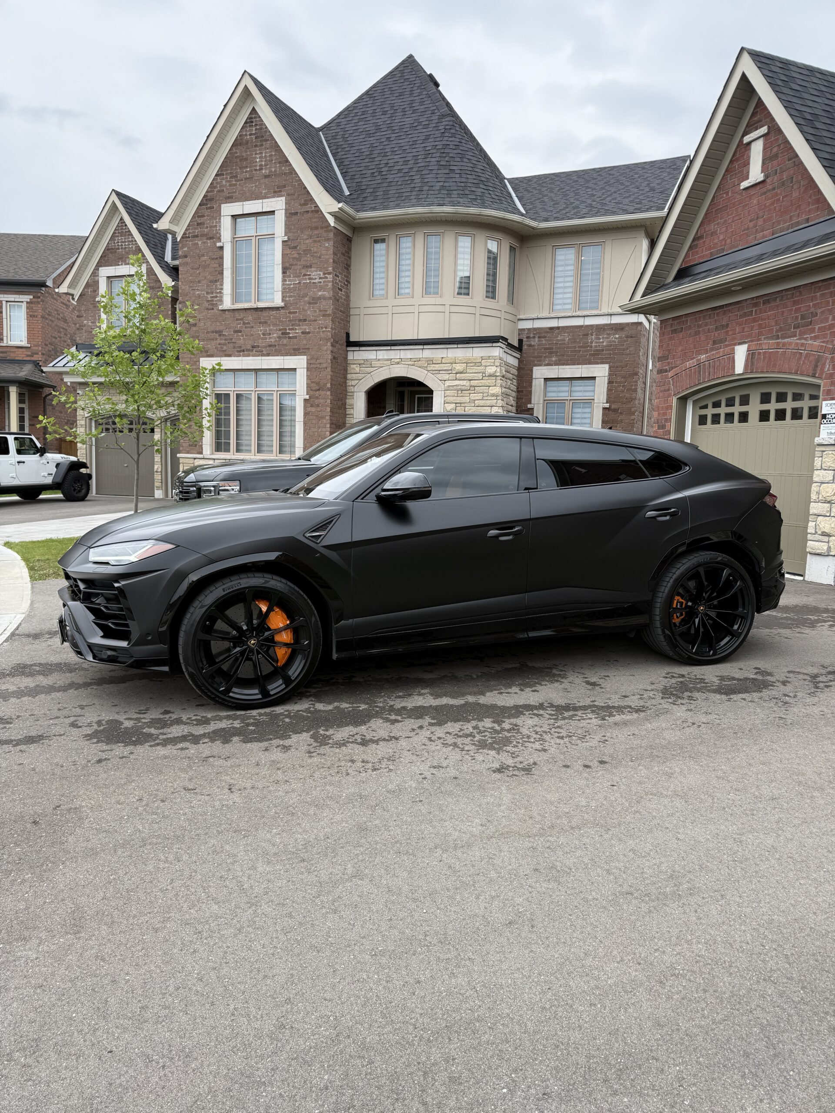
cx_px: 418
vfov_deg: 71.6
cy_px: 556
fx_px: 772
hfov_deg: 56.8
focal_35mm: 24
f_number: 1.78
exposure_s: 1/353
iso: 80
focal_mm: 6.76
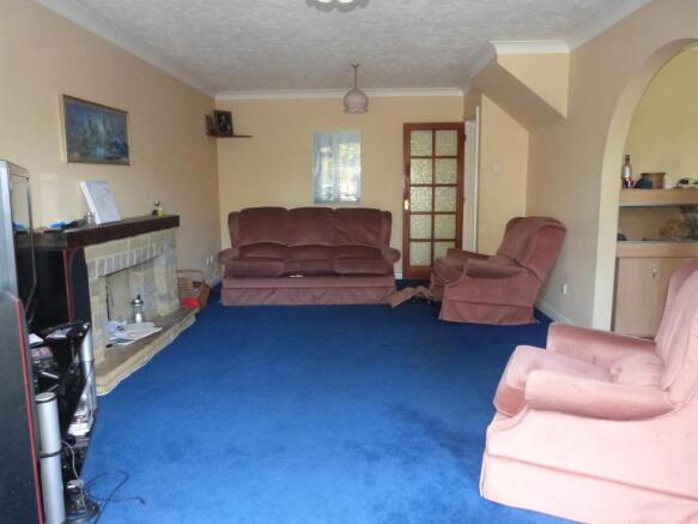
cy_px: 262
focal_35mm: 25
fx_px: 504
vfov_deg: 54.9
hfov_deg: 69.4
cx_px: 349
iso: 400
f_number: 2.8
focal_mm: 4.5
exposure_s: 1/60
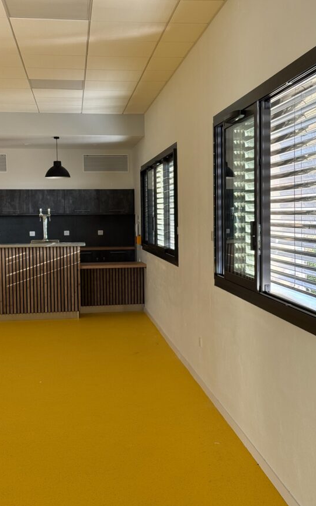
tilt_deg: -3.1
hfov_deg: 25.3
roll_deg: +1.0
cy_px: 253
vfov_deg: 39.6
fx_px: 702
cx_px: 187
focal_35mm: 51
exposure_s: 1/75
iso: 100
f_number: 1.78
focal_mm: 6.76
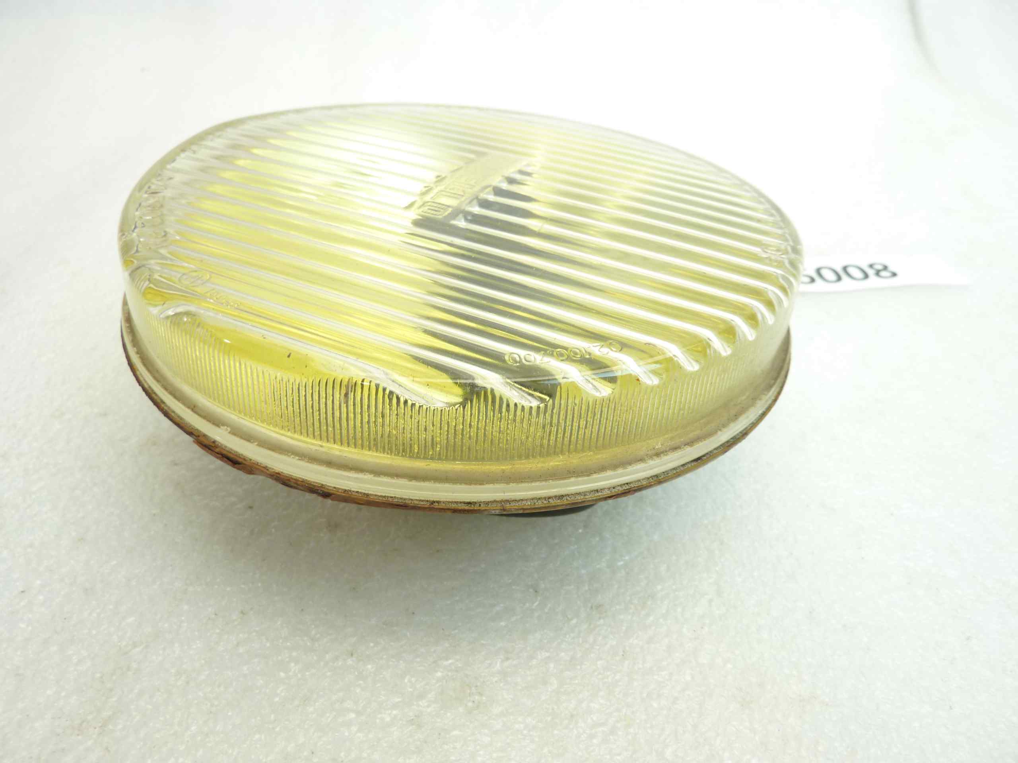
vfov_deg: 54.9
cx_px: 509
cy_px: 382
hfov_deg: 69.4
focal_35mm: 25
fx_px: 735
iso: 80
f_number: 3.3
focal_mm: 4.1
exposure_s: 1/15
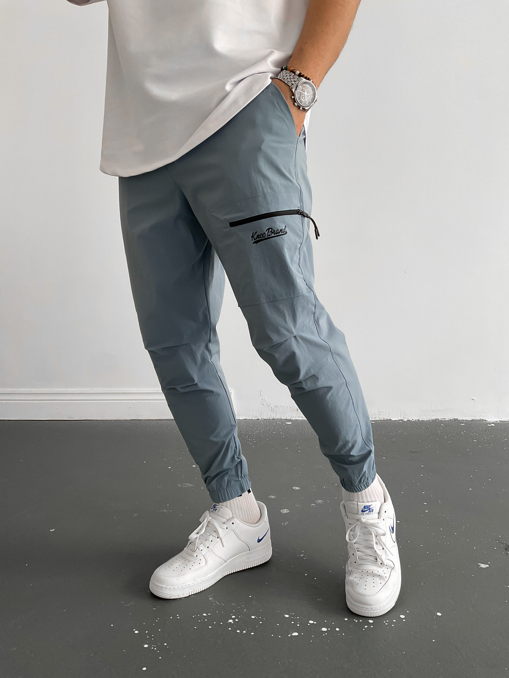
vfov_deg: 61.7
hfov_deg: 48.2
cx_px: 254
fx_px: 569
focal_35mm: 29
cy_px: 339
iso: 64
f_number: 1.8
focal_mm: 3
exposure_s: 1/95
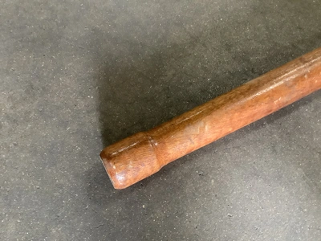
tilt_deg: -67.9
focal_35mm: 31
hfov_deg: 58.4
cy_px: 120
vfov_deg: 45.4
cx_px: 160
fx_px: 287
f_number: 2.4
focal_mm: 3.3
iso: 400
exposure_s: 1/60
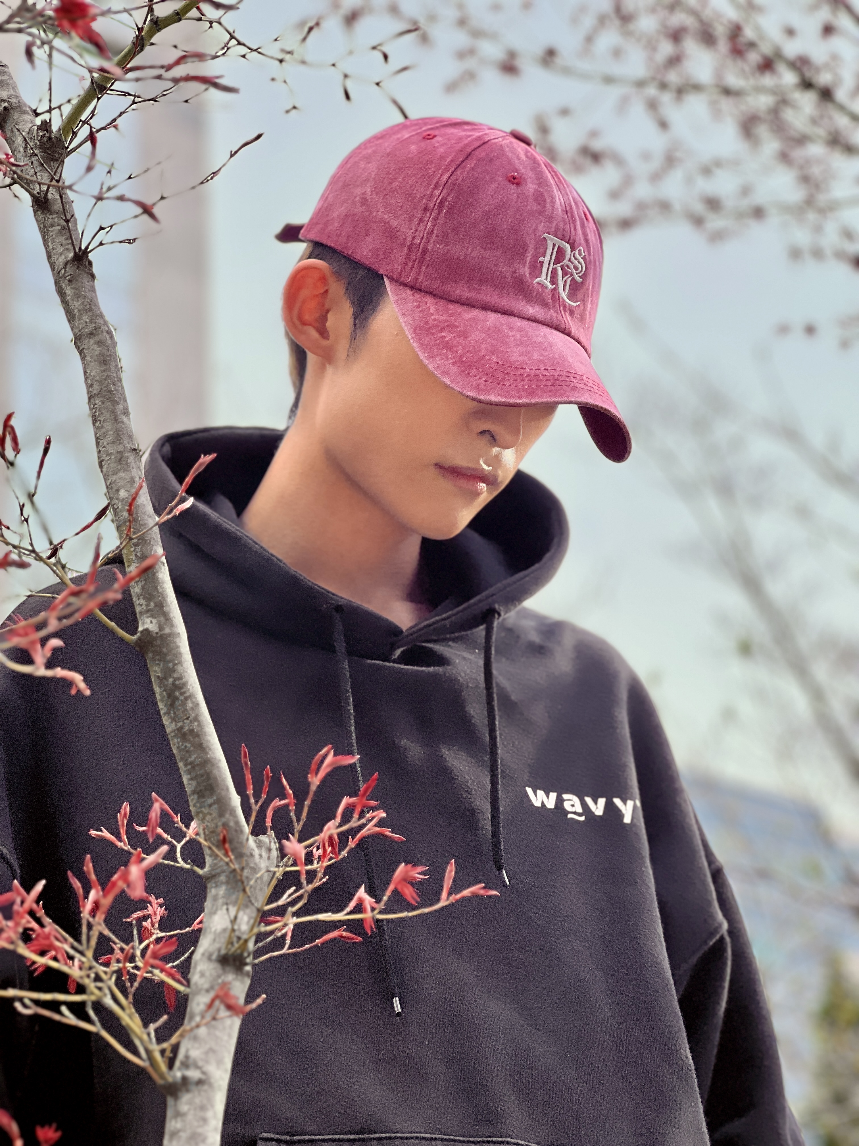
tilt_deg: +28.3
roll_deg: +3.6
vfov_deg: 25.3
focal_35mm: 77
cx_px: 430
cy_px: 573
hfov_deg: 19.1
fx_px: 2548
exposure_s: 1/254
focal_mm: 9
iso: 25
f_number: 2.8
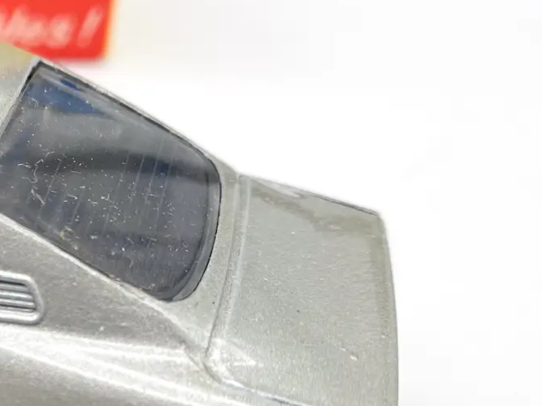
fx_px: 1221
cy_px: 355
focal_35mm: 78
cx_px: -140
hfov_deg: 22.6
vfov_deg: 18.6
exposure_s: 1/160
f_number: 1.8
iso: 32
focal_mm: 4.25
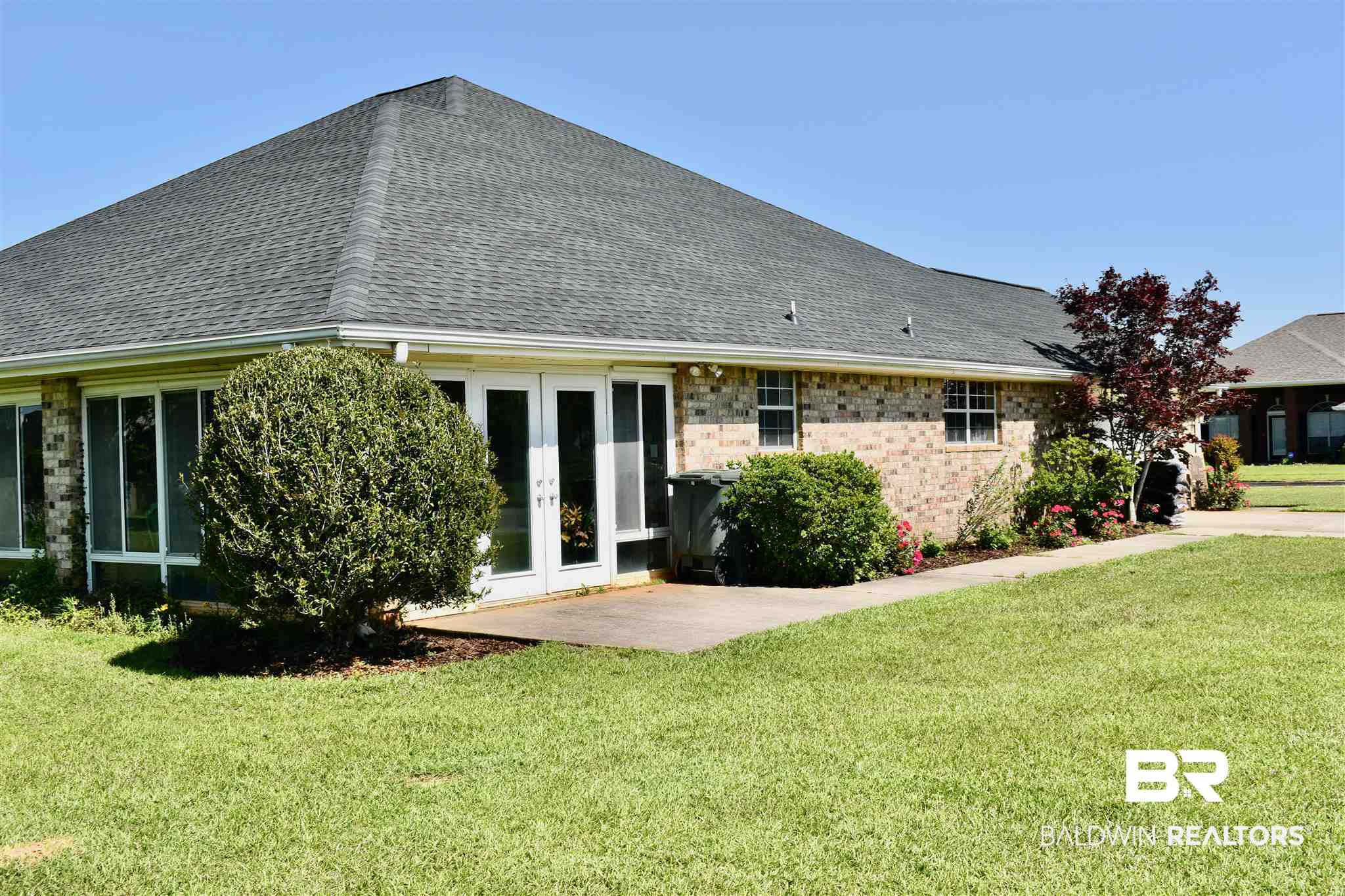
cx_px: 672
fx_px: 1401
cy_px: 448
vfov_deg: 35.5
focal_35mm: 38
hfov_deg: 51.3
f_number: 9
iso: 100
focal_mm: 25
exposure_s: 1/320
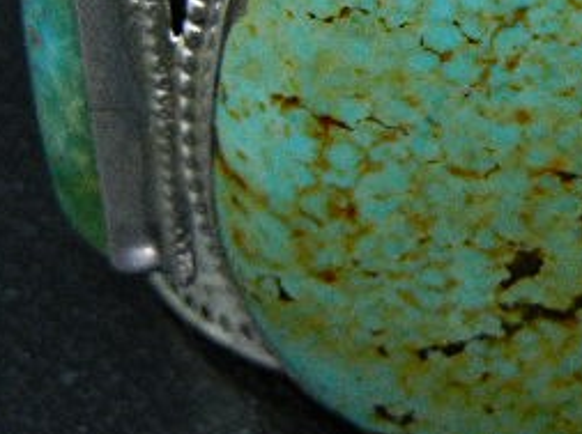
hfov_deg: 16.9
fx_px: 1914
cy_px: 64
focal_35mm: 114
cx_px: 575
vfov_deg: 12.9
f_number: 7.6
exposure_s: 1/30
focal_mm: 8.1
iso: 264
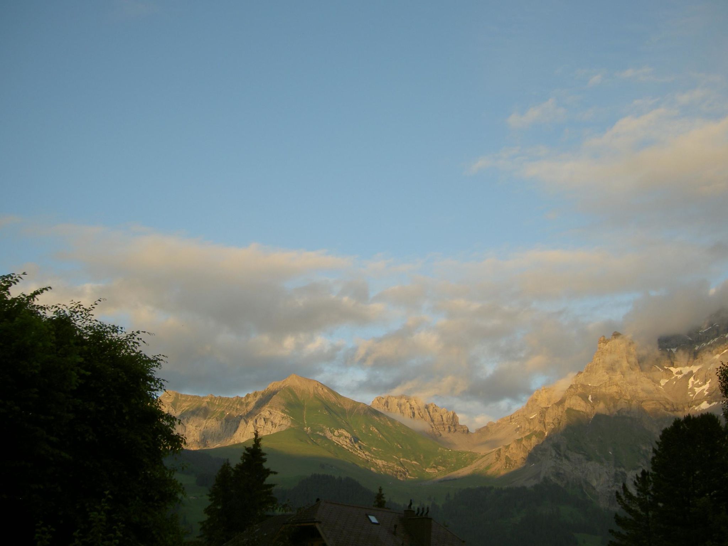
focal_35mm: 39
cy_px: 273
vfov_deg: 36.8
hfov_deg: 47.9
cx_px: 364
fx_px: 820
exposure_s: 1/200
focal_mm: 8
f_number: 2.8
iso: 50
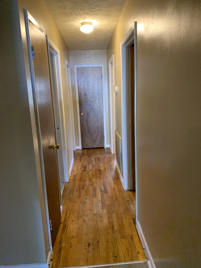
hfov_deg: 53.1
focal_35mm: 26
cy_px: 134
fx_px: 201
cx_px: 100
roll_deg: +1.4
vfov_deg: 67.3
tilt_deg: -10.5
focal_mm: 4.25
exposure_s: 1/53
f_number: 1.8
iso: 400
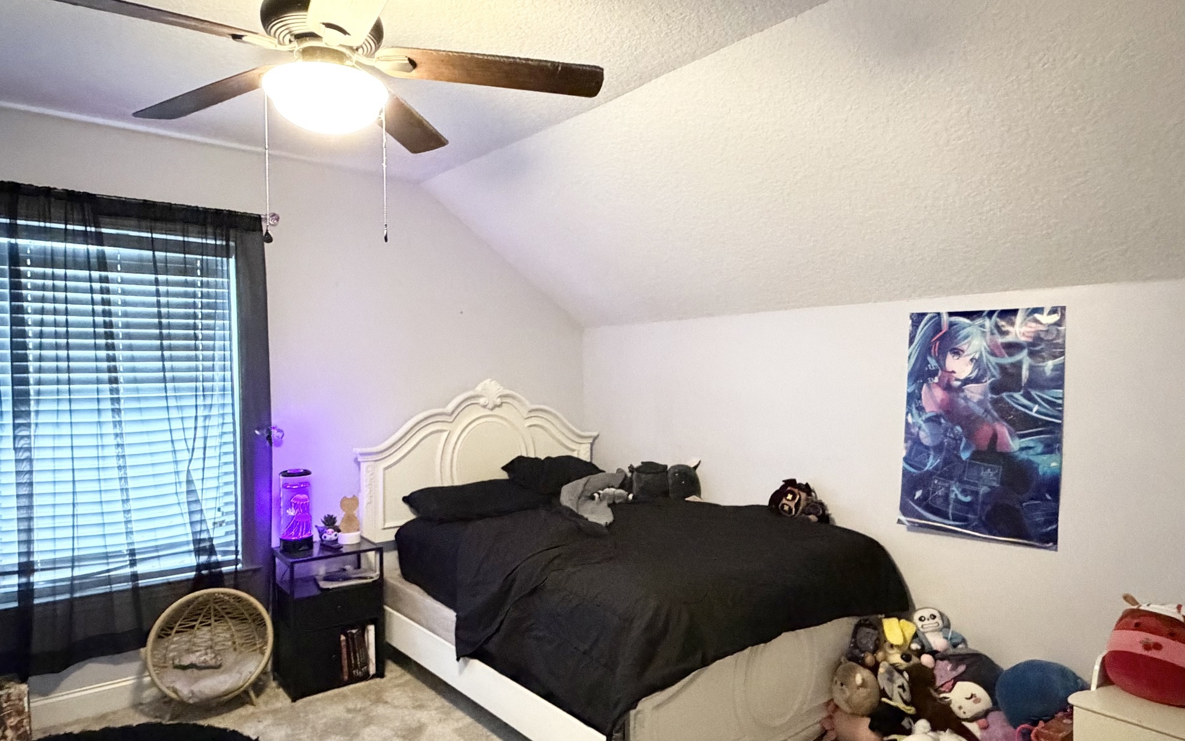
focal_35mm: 23
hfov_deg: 77.1
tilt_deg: -1.4
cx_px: 613
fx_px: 743
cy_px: 389
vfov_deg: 53.0
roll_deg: +0.8
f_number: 2.2
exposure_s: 1/60
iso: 1250
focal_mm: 2.22
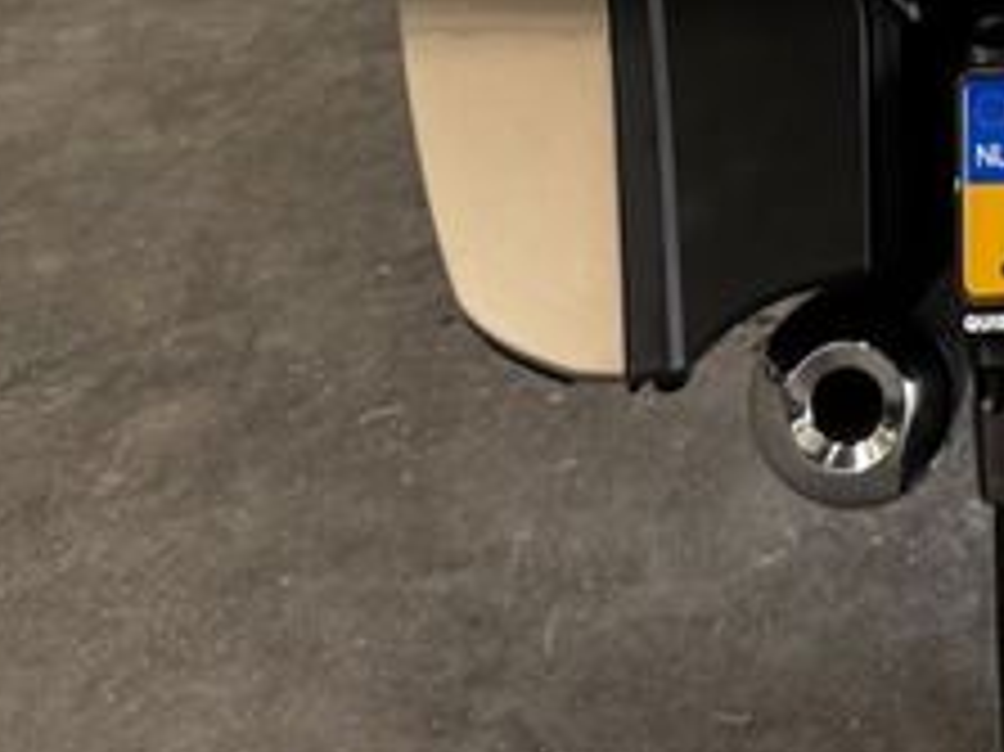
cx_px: 1081
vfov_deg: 19.6
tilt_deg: -15.6
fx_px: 2000
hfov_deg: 26.2
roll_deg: +0.3
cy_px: -225
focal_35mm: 69
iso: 200
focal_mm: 6.76
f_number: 1.78
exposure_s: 1/121
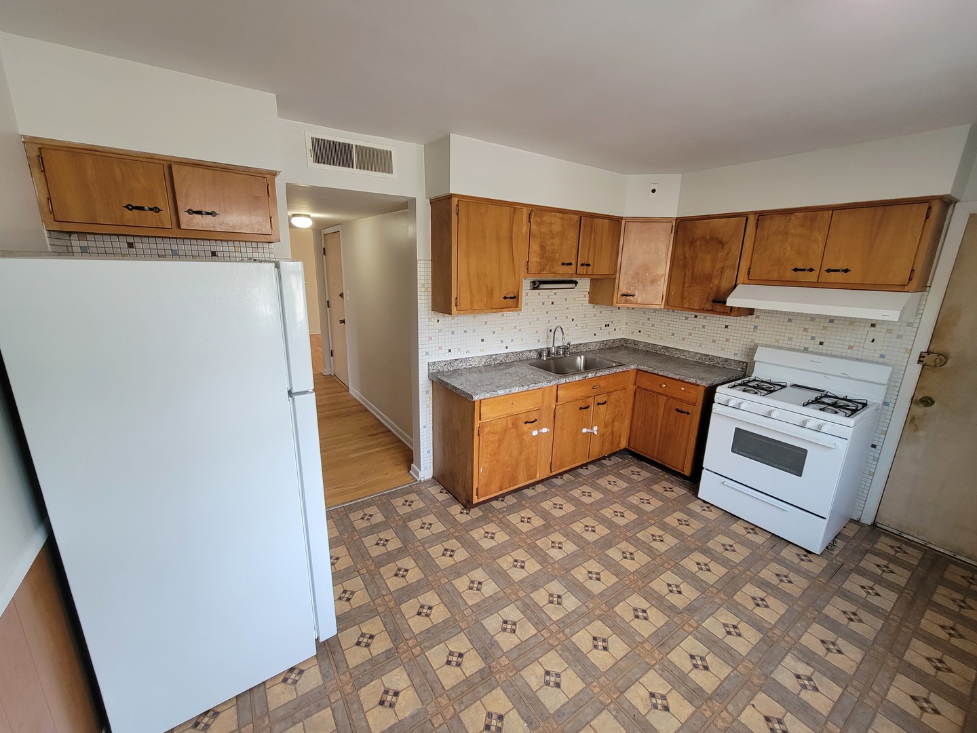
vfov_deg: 89.9
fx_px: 367
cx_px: 488
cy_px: 366
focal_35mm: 13
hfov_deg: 106.2
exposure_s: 1/60
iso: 200
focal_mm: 2.2
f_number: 2.2
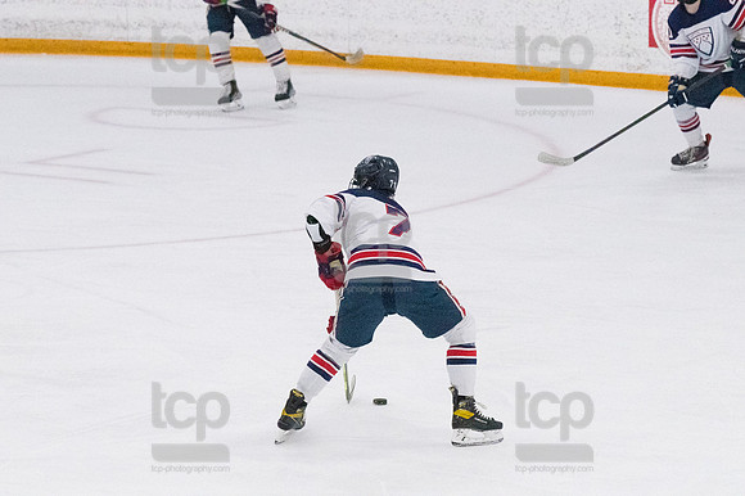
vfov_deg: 5.7
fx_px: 4964
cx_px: 372
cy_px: 248
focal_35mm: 240
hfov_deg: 8.6
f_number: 5
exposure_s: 1/1600
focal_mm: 160
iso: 8000
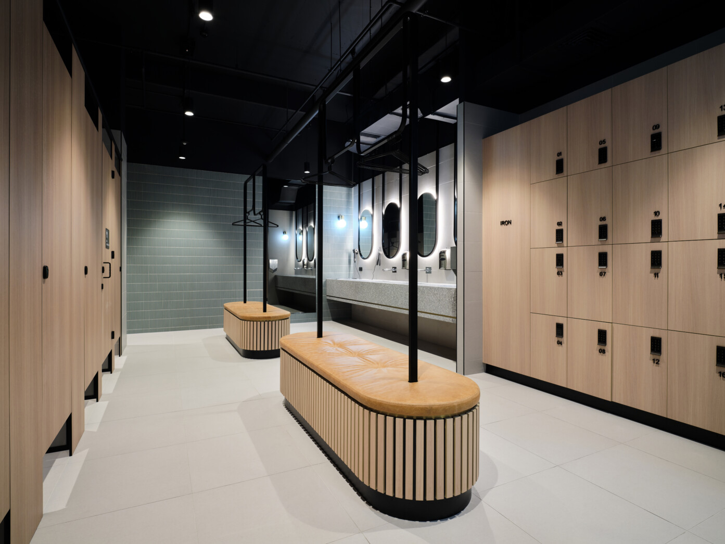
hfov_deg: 87.7
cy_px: 272
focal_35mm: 18
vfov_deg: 71.6
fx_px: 377
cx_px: 362
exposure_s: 1/2.33
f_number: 11
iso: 100
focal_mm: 23
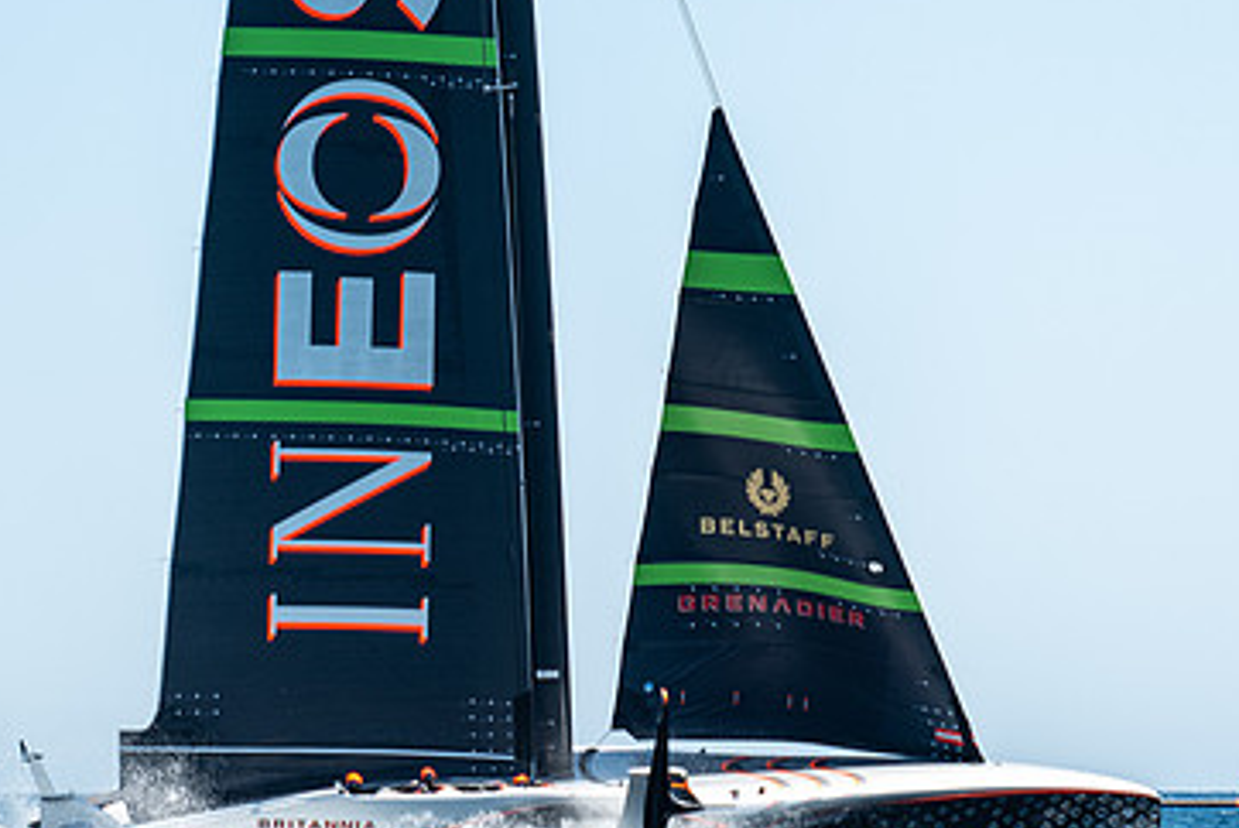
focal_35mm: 298
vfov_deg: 4.6
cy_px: 382
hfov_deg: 6.9
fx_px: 10264
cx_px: 555
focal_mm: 166
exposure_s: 1/1600
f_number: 2.8
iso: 100
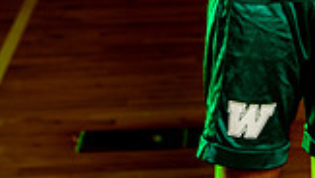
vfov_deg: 7.1
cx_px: 276
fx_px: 1354
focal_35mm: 162
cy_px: -238
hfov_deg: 13.2
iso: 200
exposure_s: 1/250
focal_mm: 56
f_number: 5
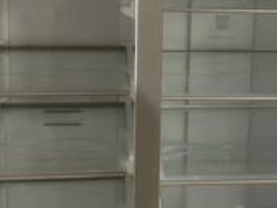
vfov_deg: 23.6
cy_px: 34
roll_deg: -0.3
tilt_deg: -9.0
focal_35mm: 61
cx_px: 181
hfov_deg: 31.4
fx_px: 489
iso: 160
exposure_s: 1/60
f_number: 1.6
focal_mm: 5.1
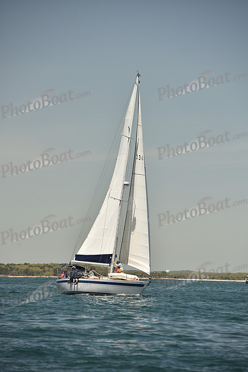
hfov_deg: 6.9
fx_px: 2065
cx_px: 124
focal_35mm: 200
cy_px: 186
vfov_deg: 10.3
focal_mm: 200
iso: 250
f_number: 6.3
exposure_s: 1/800
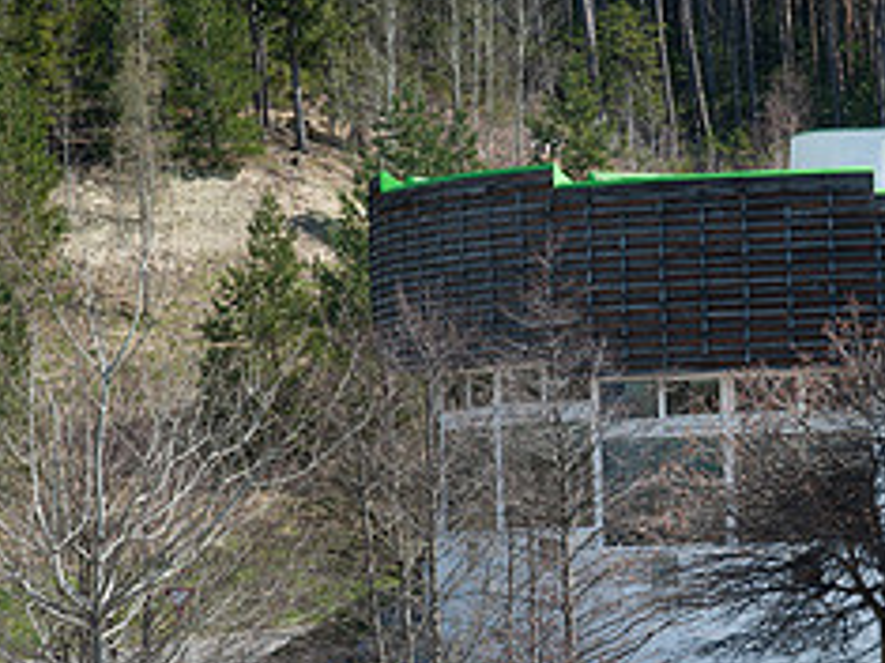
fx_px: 4548
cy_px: 448
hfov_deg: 11.1
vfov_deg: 8.3
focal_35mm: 178
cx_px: 727
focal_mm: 75
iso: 200
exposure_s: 1/250
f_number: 11
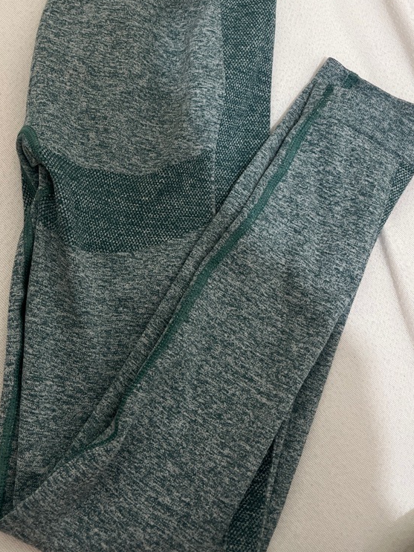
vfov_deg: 51.9
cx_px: 163
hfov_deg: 40.5
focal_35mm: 35
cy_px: 197
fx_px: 558
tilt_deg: -73.0
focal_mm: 5.1
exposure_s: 1/50
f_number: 1.6
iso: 400
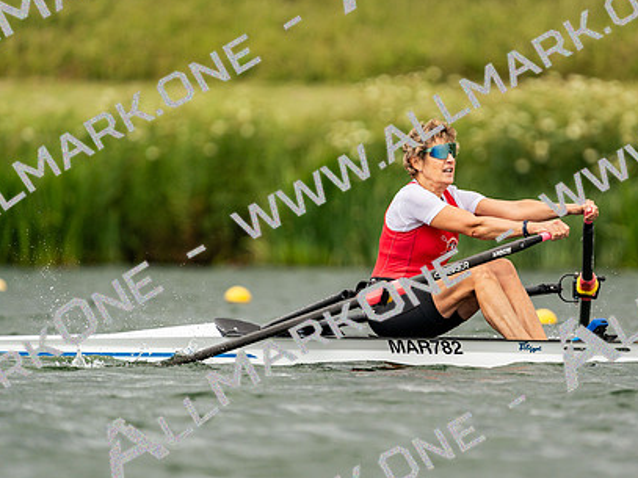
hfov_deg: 2.4
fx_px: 15164
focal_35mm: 823
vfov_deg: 1.8
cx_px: 425
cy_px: 244
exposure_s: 1/2000
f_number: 6.3
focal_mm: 600
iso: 500
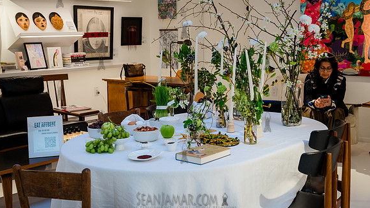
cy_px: 92
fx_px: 490
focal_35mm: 50
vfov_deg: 23.9
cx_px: 184
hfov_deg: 41.3
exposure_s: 1/250
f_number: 4.5
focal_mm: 40
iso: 1600
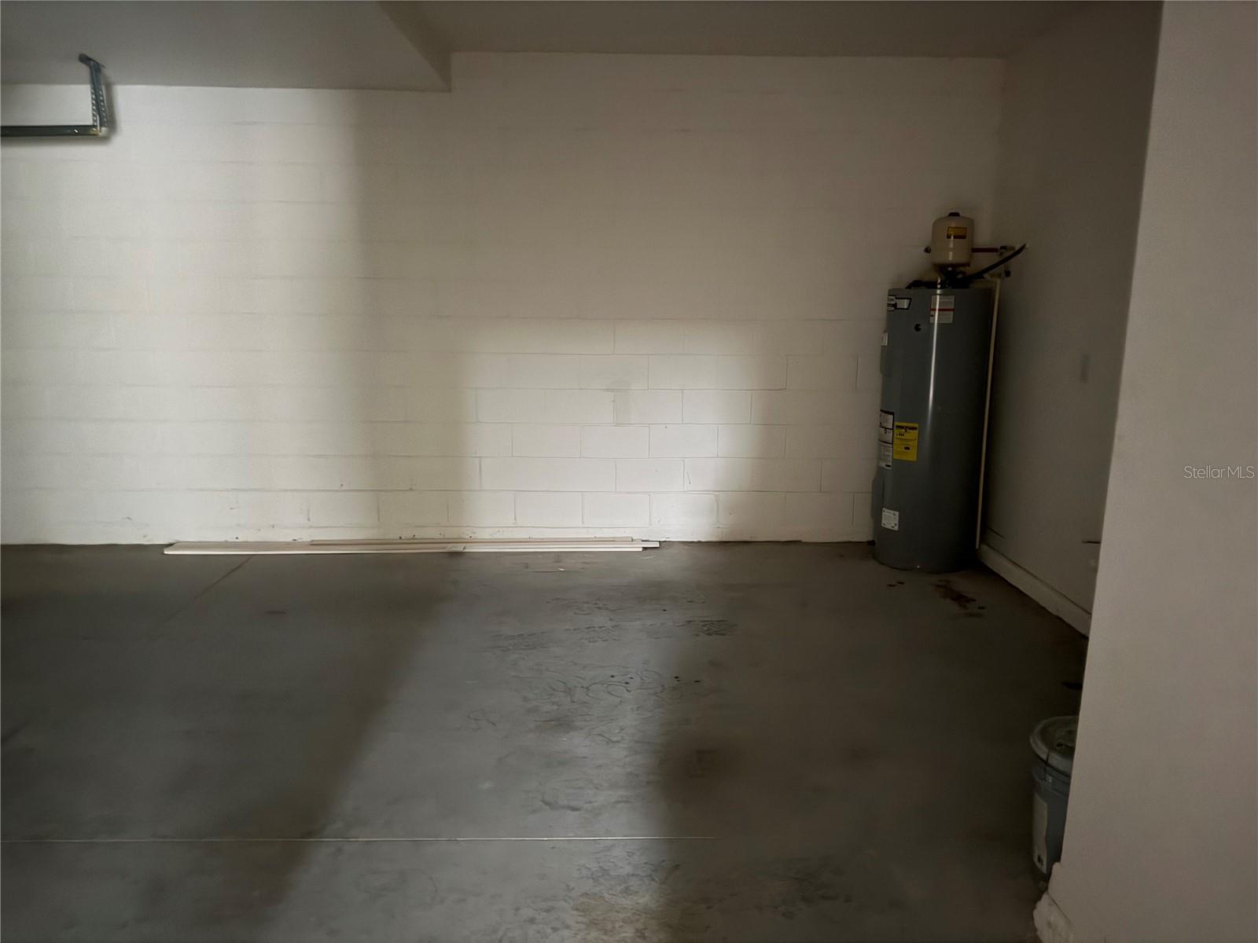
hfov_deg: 71.6
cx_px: 629
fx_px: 872
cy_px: 472
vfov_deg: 56.8
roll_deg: -0.7
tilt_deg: -11.4
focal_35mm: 24
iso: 1600
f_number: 1.78
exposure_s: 1/9
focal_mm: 6.76
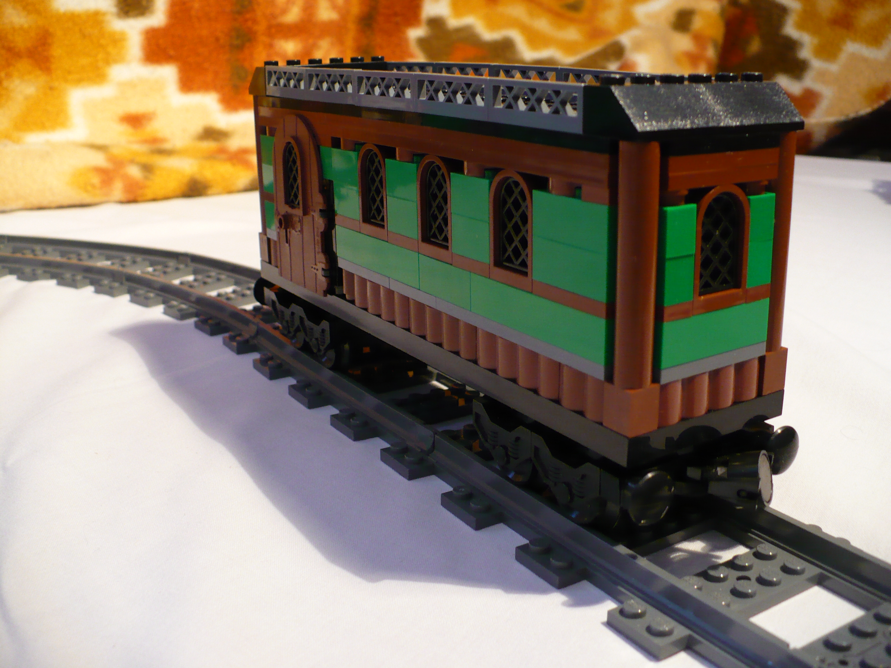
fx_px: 952
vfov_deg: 38.7
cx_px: 446
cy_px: 334
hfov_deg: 50.1
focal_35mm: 37
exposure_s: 1/13
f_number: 2.8
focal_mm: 6.1
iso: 200
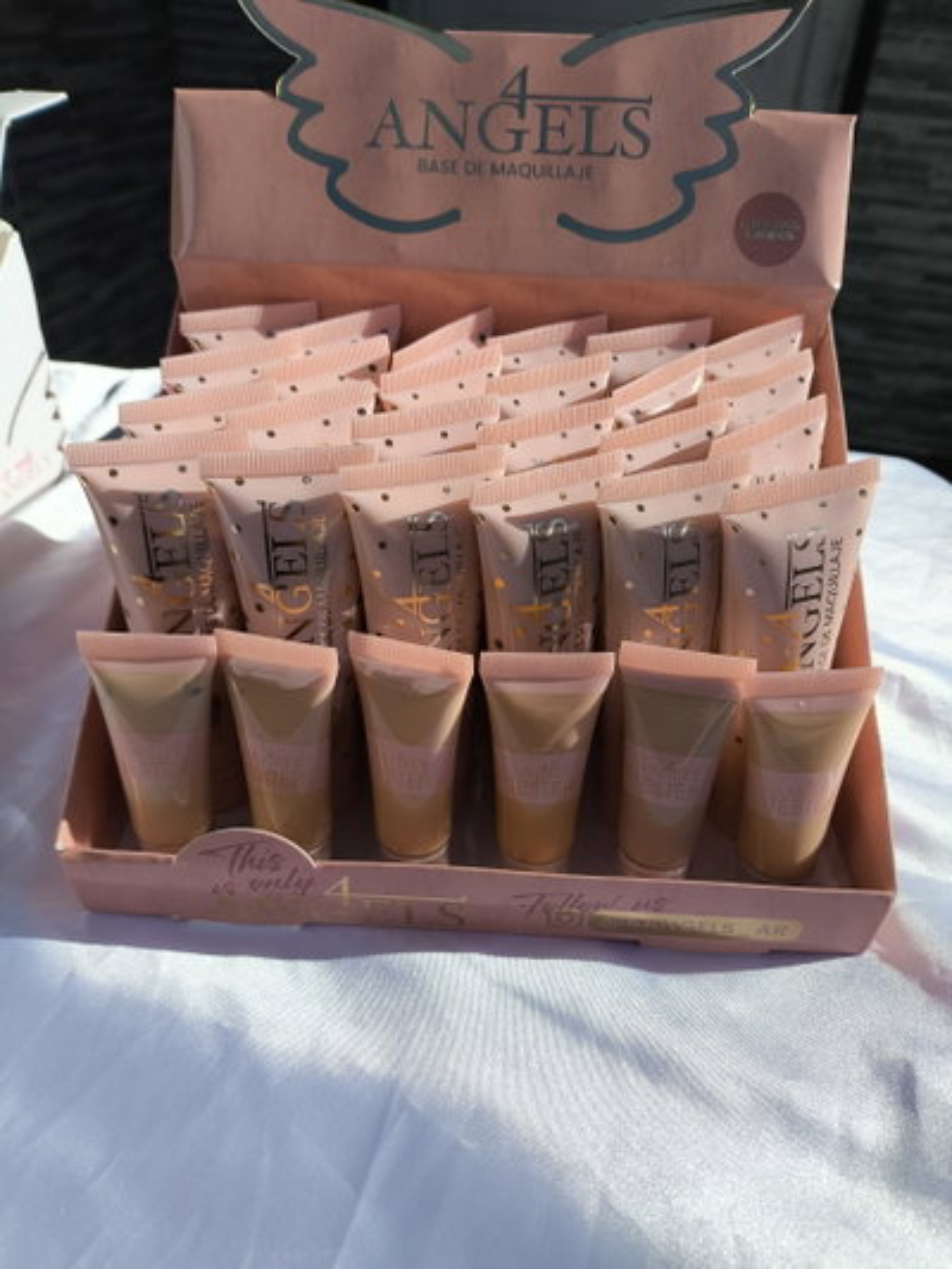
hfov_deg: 54.9
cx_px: 476
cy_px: 634
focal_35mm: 25
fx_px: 916
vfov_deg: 69.4
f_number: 1.7
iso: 50
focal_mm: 4.71
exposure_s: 1/3414
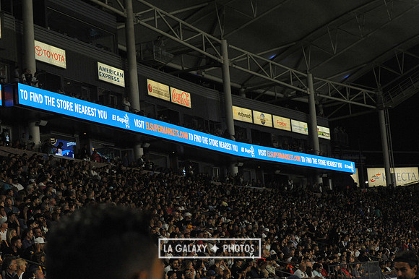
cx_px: 210
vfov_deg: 15.2
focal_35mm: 90
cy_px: 140
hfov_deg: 22.6
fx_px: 1047
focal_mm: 90
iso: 3200
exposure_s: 1/320
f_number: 9
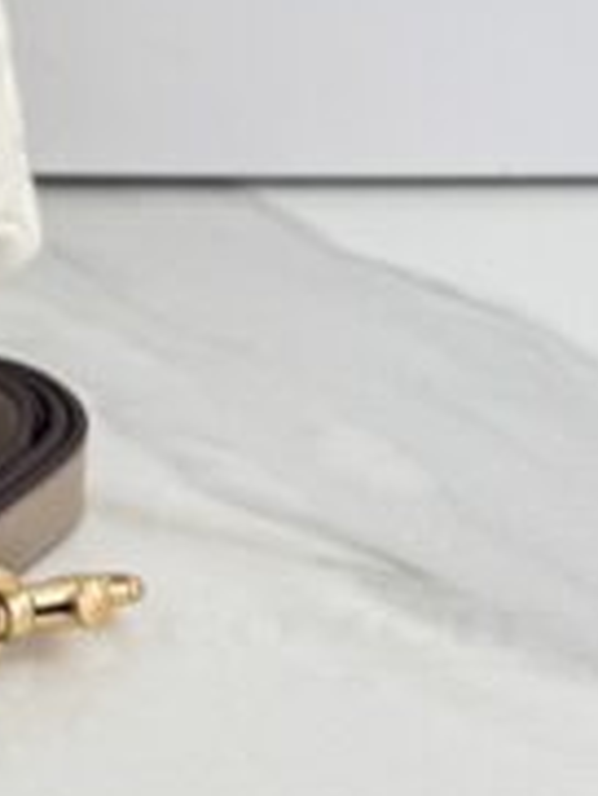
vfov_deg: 16.5
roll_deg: +0.8
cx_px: -580
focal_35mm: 106
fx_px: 2439
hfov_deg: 12.4
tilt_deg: -9.6
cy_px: -479
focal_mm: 6.76
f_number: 1.78
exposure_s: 1/539
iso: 80
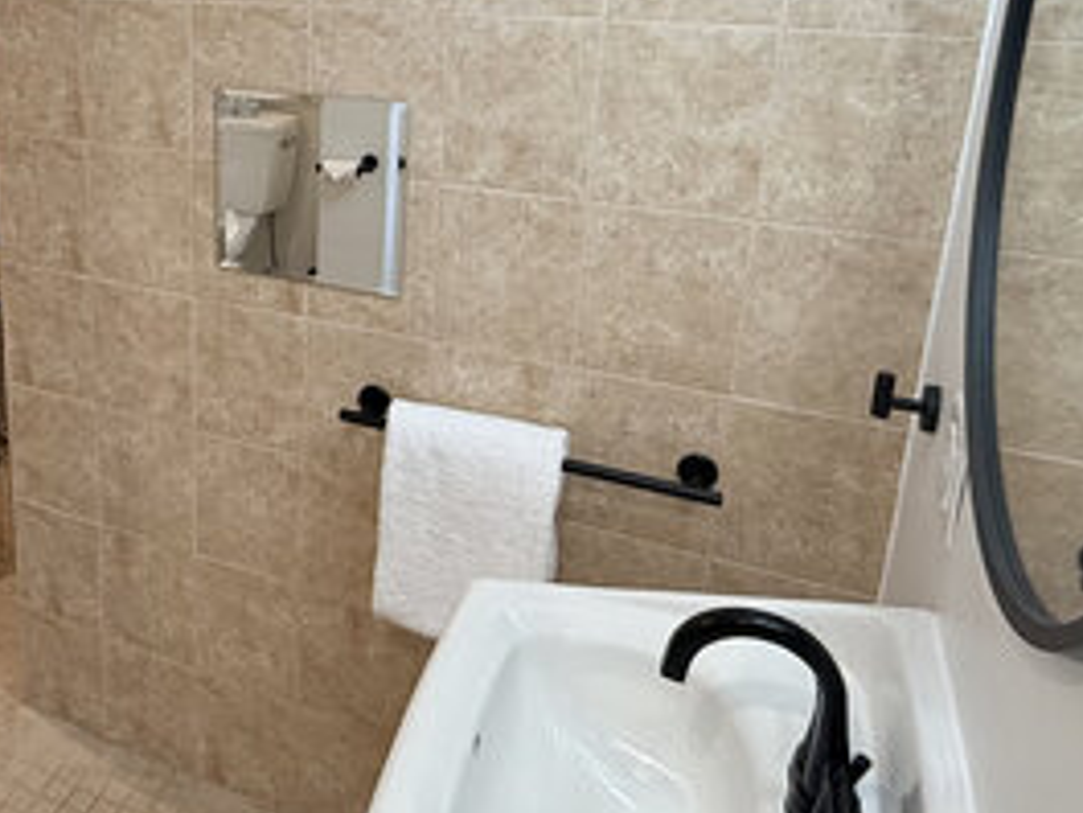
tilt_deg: -15.6
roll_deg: +2.1
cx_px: 242
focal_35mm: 34
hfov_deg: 51.1
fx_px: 1064
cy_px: 201
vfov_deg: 40.6
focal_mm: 2.22
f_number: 2.2
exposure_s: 1/120
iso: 200
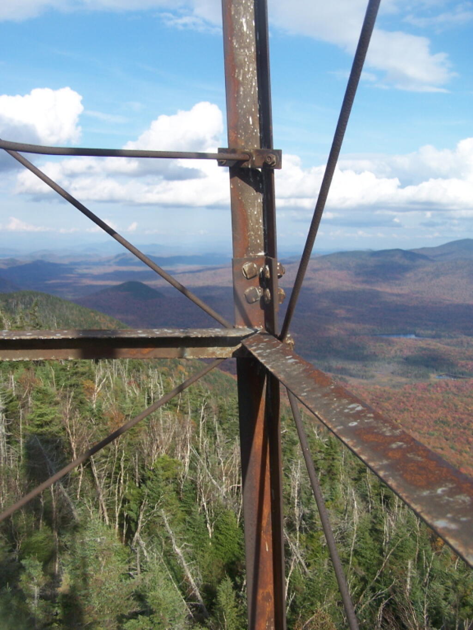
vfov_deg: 49.0
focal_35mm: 38
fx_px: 692
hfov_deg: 37.7
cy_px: 315
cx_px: 236
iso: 80
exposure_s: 1/640
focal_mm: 6.3
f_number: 4
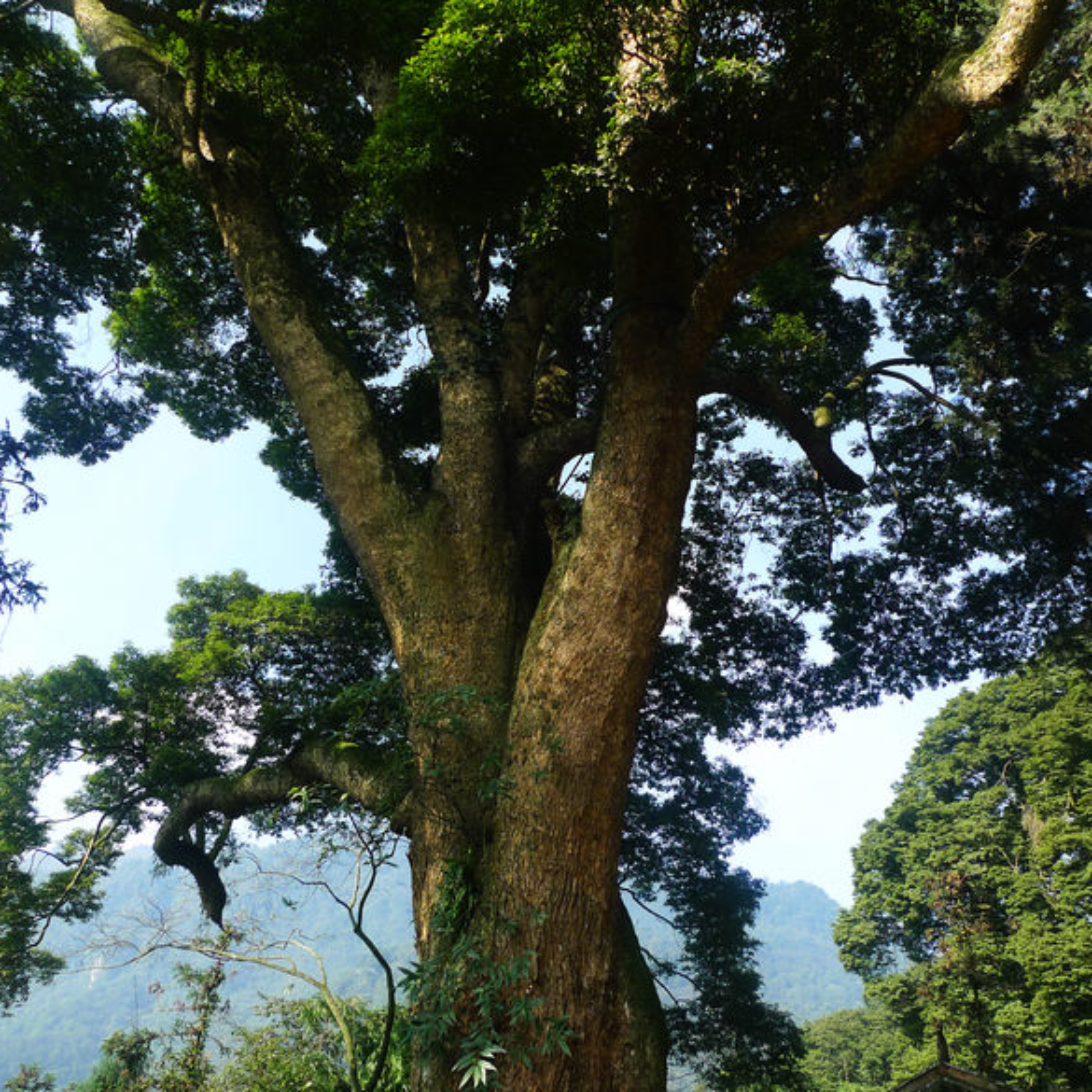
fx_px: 1035
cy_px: 495
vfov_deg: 55.5
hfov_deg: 55.6
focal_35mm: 29
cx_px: 534
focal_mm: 5.1
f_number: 2.8
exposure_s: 1/320
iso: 80
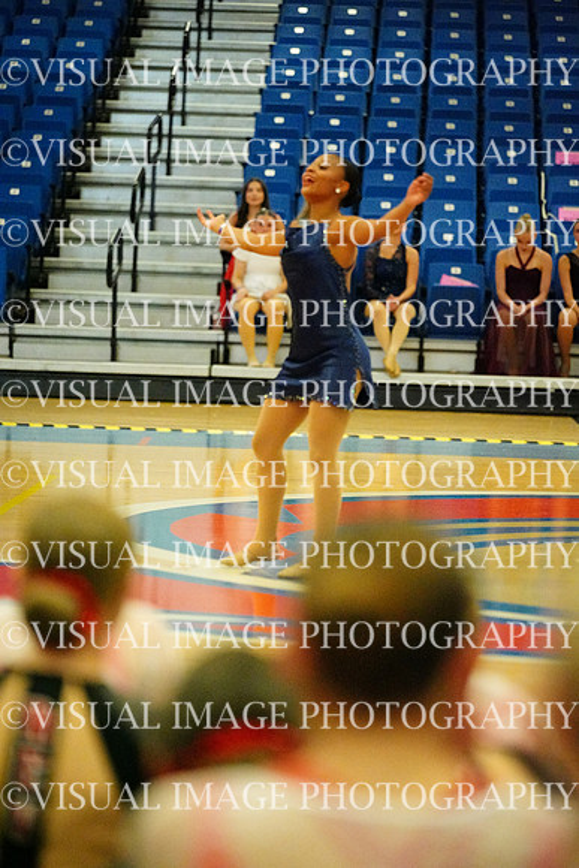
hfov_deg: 9.2
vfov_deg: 13.7
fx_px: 3616
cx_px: 290
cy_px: 434
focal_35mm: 150
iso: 25600
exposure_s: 1/1600
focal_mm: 150
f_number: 2.8
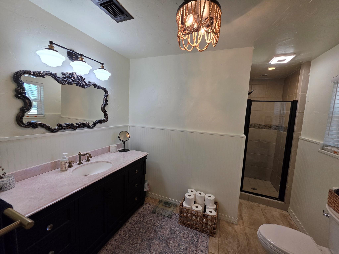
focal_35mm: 13
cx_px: 170
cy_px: 127
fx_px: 127
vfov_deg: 89.9
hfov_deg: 106.2
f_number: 1.9
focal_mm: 2.2
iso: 50
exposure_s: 1/120
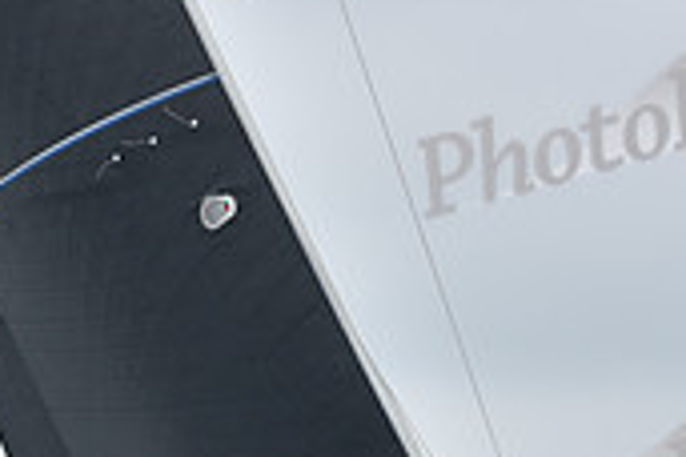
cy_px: 748
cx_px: 213
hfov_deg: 6.1
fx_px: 6459
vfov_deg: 4.0
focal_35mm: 339
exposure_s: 1/800
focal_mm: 100
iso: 250
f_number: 9
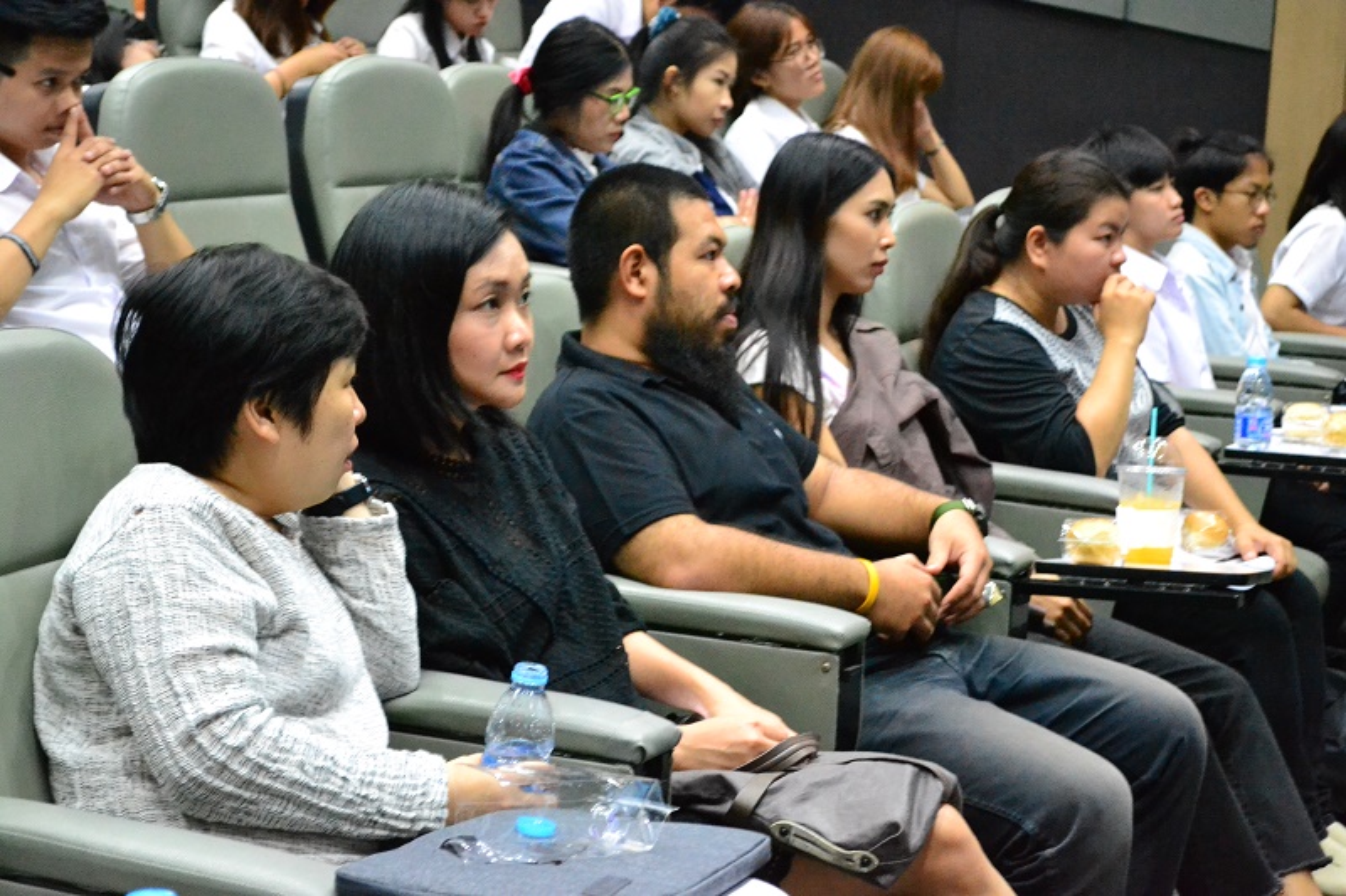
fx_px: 2803
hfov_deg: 27.0
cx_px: 673
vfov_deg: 18.2
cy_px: 448
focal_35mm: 75
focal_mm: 50
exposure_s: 1/25
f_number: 5.6
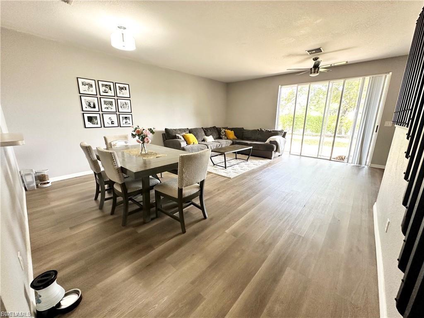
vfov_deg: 85.7
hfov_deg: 102.1
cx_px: 212
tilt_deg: -12.9
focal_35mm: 14
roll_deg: -0.2
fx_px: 171
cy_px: 159
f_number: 2.2
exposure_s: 1/60
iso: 200
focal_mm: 2.22
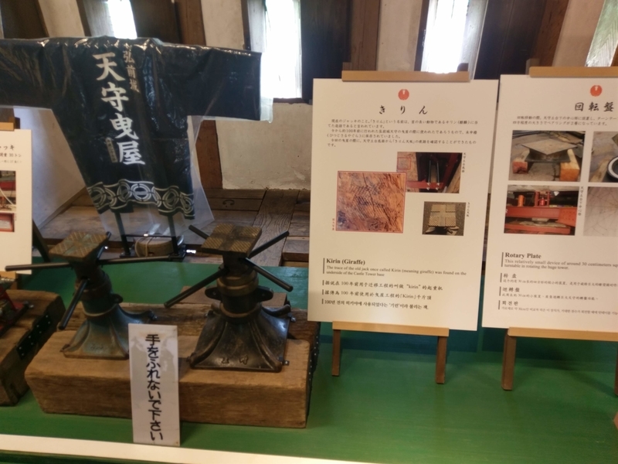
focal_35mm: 26
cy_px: 232
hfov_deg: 67.3
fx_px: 464
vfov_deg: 53.1
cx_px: 309
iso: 160
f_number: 1.8
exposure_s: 1/30
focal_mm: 4.58
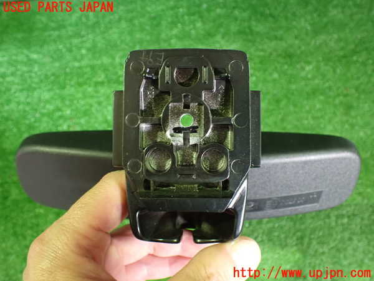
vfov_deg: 46.8
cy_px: 140
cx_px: 187
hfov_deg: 60.0
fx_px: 324
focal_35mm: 30
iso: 1250
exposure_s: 1/30
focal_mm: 5.4
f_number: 2.3
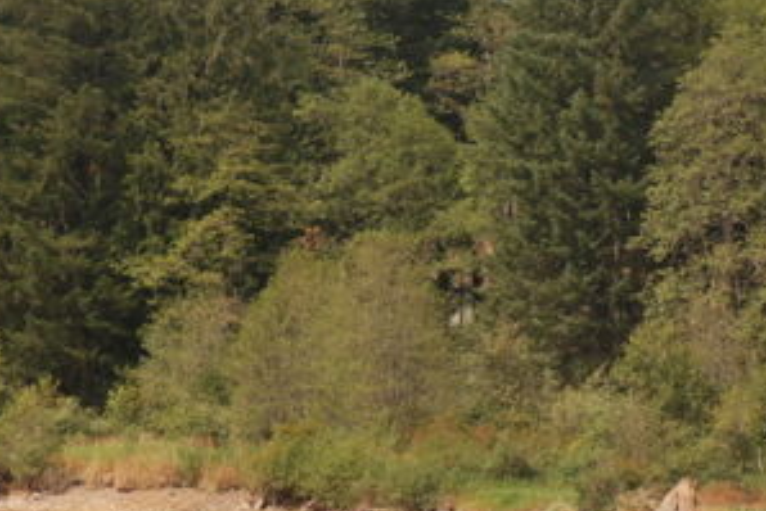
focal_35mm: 266
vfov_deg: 5.2
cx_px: 3
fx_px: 5662
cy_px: 148
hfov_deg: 7.7
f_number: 5.3
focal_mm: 66
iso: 160
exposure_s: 1/500
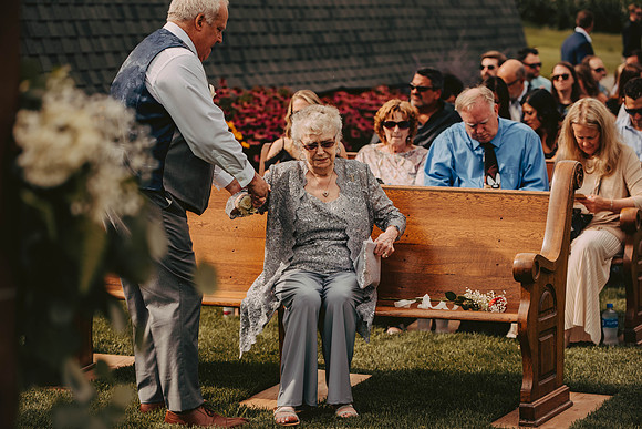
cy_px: 214
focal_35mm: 100
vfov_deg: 13.7
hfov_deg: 20.4
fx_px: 1784
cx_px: 321
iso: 200
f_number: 2.8
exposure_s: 1/2000
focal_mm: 100
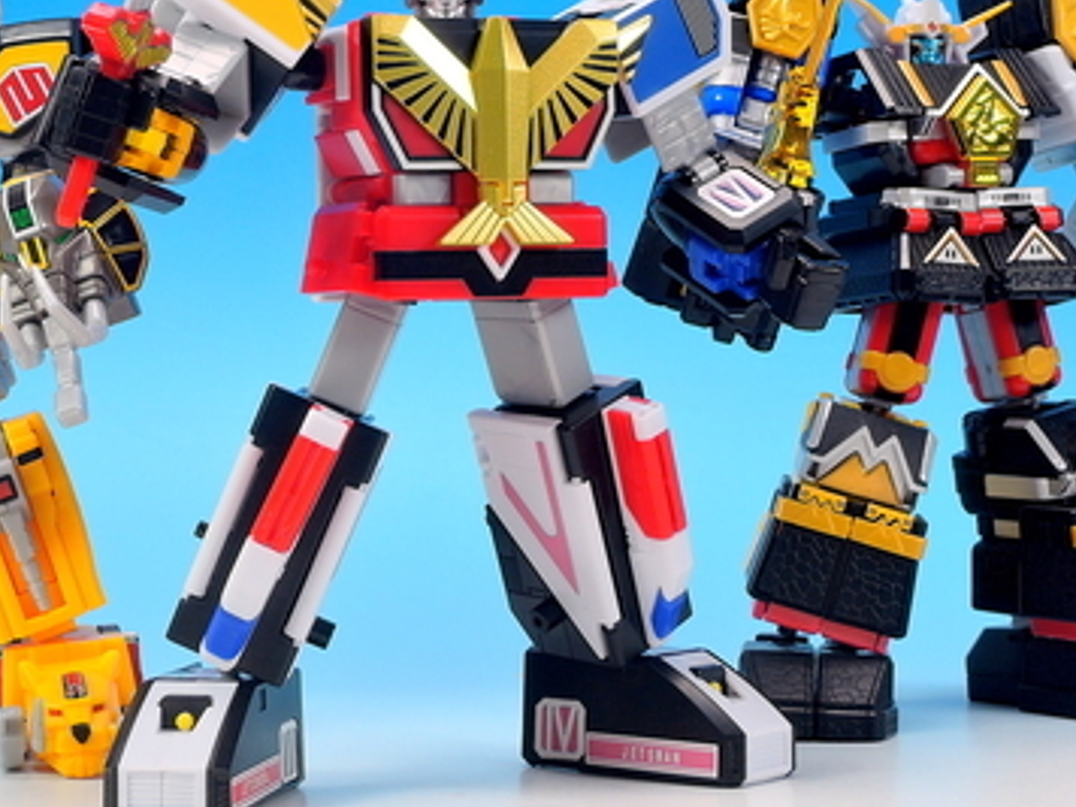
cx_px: 384
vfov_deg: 14.6
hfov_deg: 19.4
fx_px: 3139
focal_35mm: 101
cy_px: 166
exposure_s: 1
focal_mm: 12.8
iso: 80
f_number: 6.5
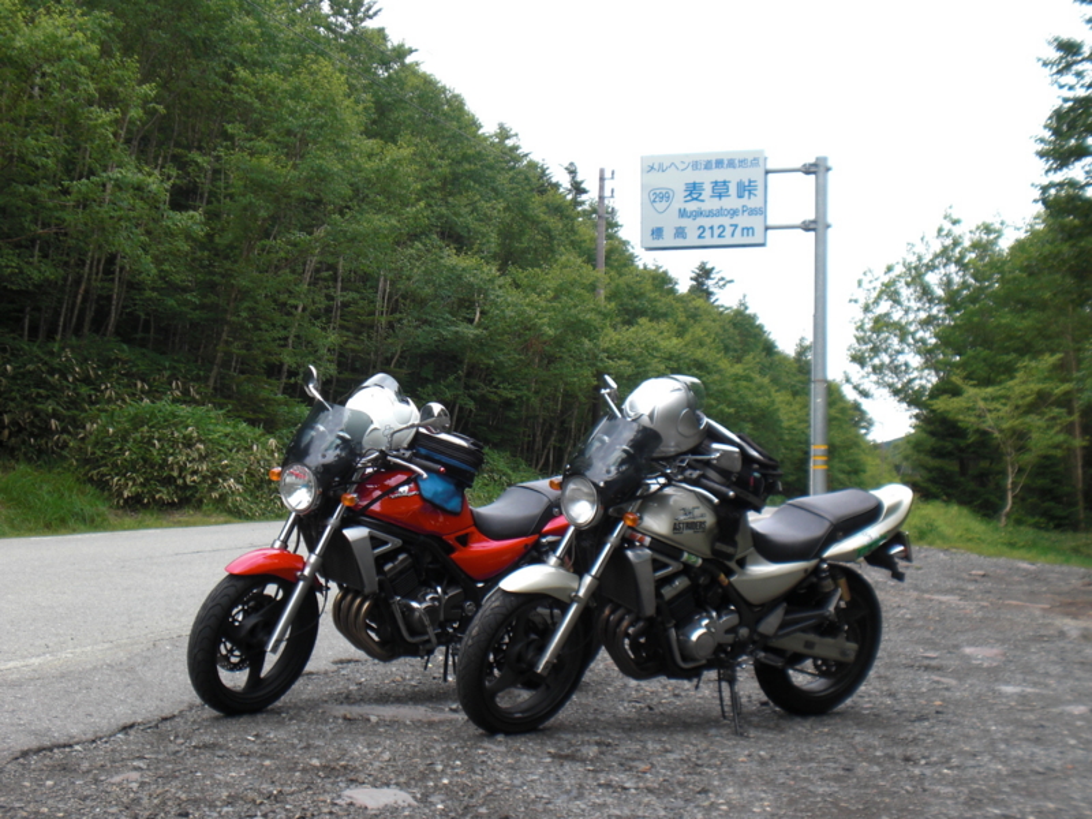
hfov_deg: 37.5
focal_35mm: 51
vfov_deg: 28.6
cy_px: 410
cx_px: 546
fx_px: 1609
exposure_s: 1/200
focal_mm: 8.44
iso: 64
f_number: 3.6
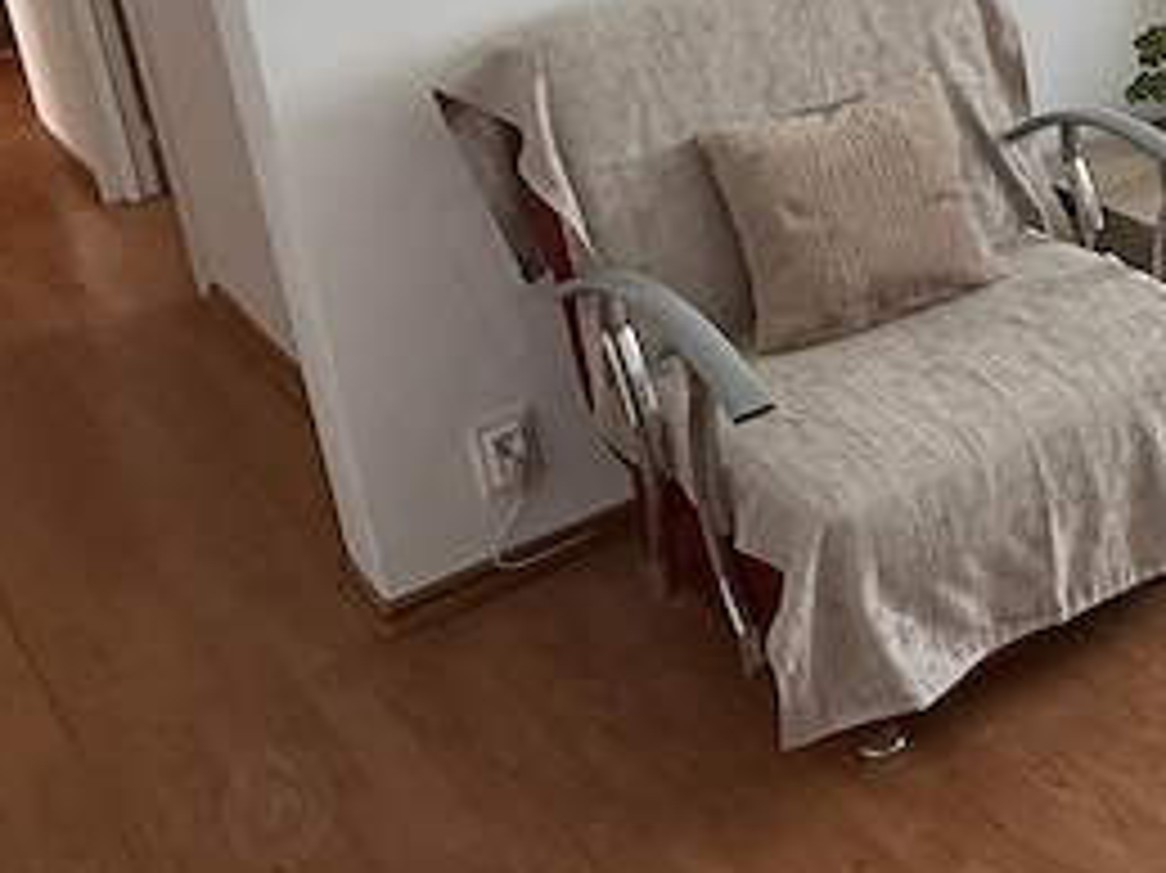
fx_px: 1818
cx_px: 1436
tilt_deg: -16.9
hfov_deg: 29.9
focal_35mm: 54
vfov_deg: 25.8
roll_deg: +1.3
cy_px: 27
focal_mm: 2.22
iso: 200
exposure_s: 1/99
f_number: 2.2
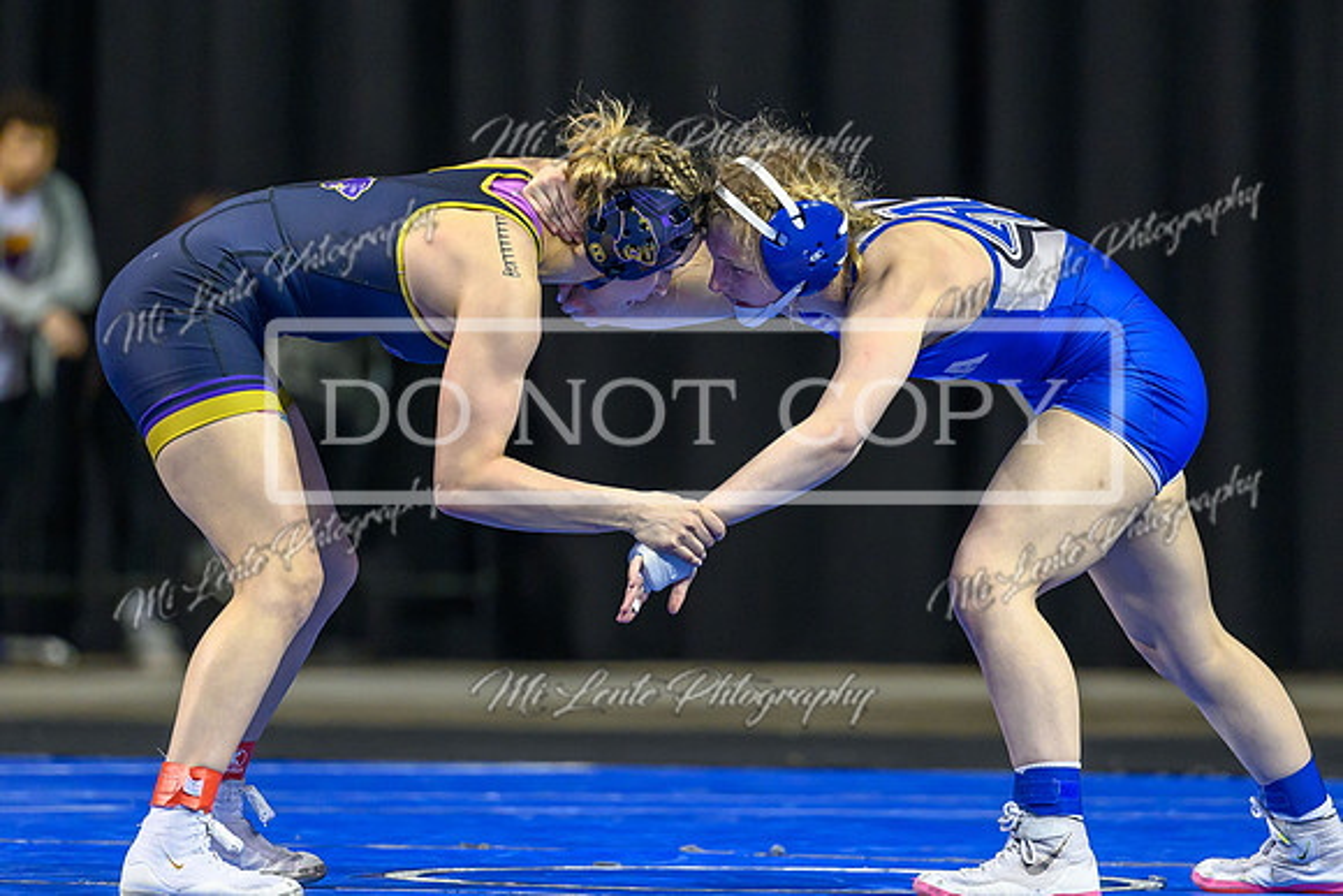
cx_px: 649
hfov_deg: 5.8
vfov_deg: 3.9
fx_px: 13236
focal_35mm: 355
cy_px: 439
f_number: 2.8
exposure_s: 1/800
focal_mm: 200
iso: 2500
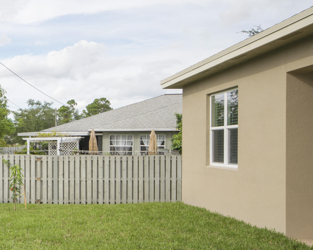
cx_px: -16
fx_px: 556
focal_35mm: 60
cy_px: 143
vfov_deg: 25.4
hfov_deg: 29.0
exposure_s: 1/200
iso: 100
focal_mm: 20
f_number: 7.1
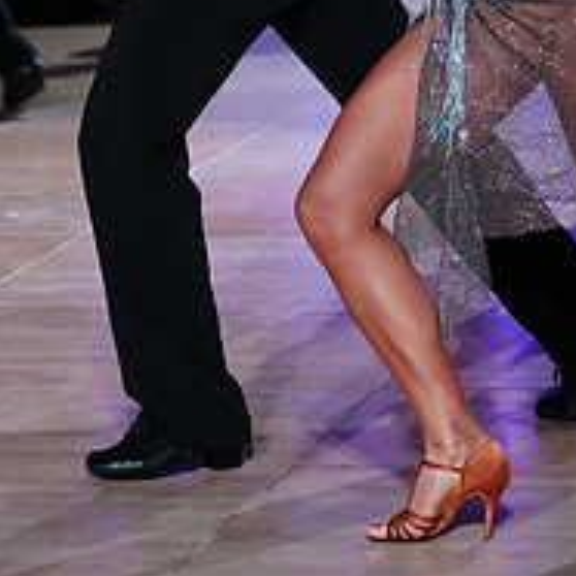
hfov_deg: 6.3
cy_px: -124
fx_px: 5234
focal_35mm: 278
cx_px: 543
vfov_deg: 6.3
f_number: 4
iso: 3200
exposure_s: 1/320
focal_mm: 105
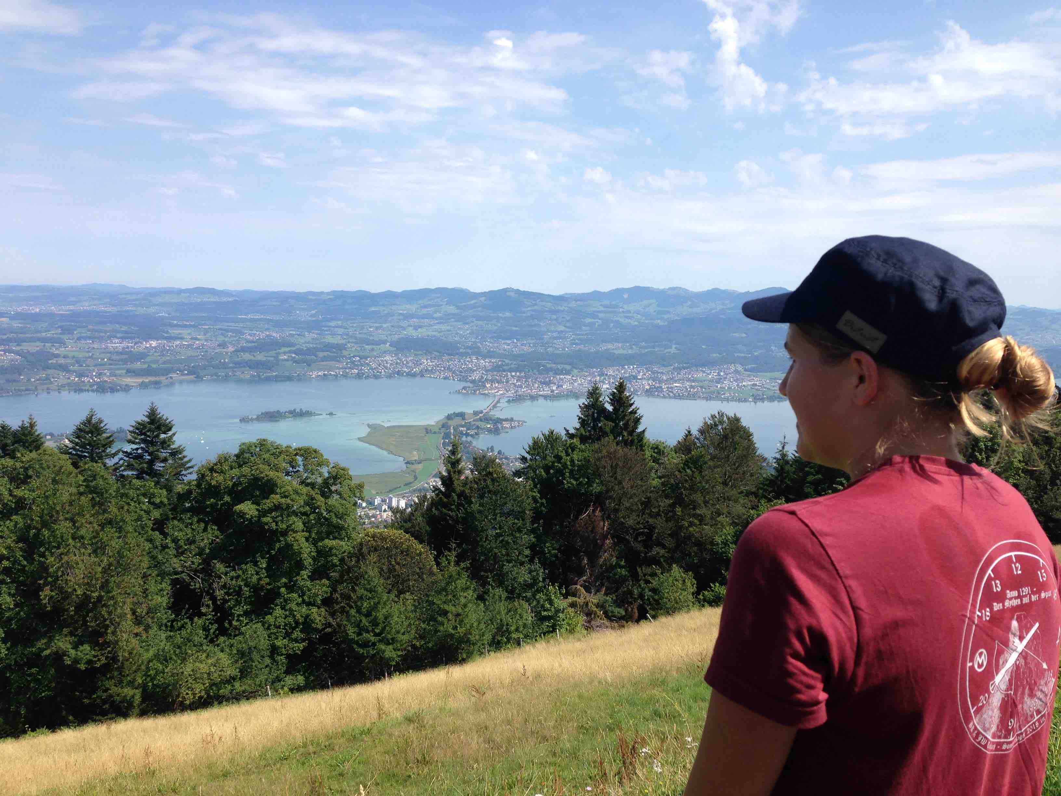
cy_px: 398
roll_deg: -1.6
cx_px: 530
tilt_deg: -5.0
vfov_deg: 42.9
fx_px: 1011
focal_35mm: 33
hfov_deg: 55.4
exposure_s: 1/1391
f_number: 2.4
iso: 50
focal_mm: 4.12
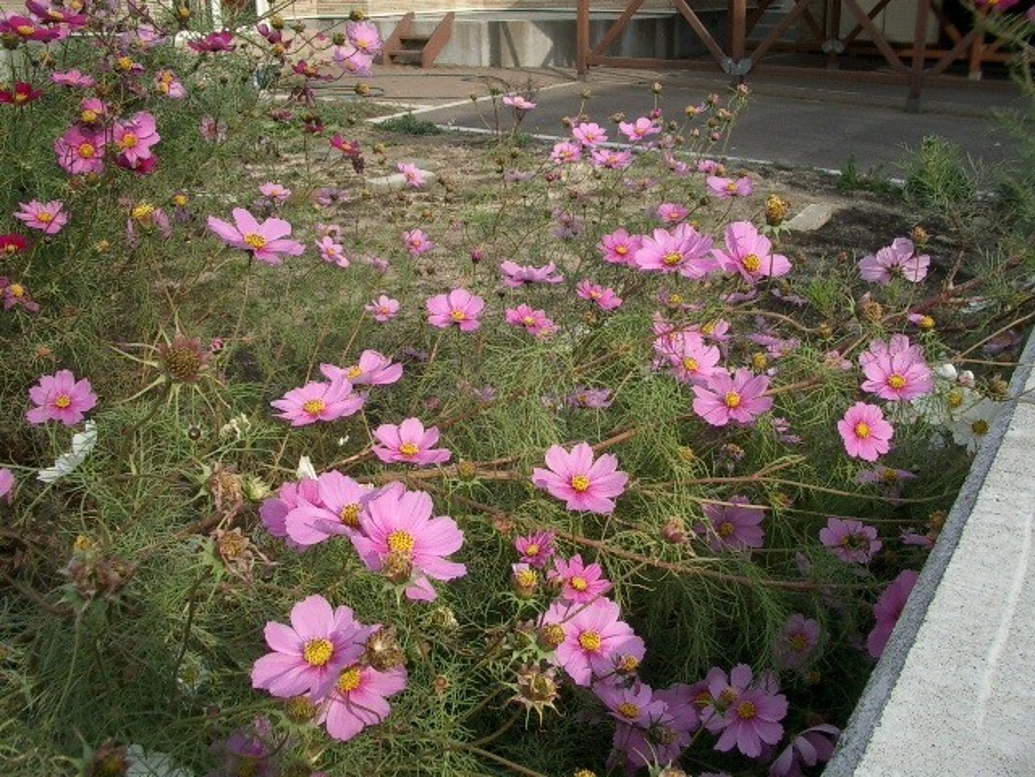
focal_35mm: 35
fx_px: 1046
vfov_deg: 40.7
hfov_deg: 52.6
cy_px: 388
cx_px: 518
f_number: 4.3
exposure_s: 1/320
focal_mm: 5.8
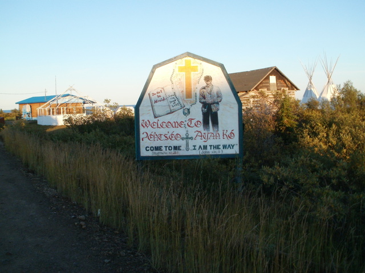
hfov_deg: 51.4
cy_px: 136
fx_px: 380
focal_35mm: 36
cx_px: 182
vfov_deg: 39.7
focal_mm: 6.3
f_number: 5.6
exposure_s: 1/200
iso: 200
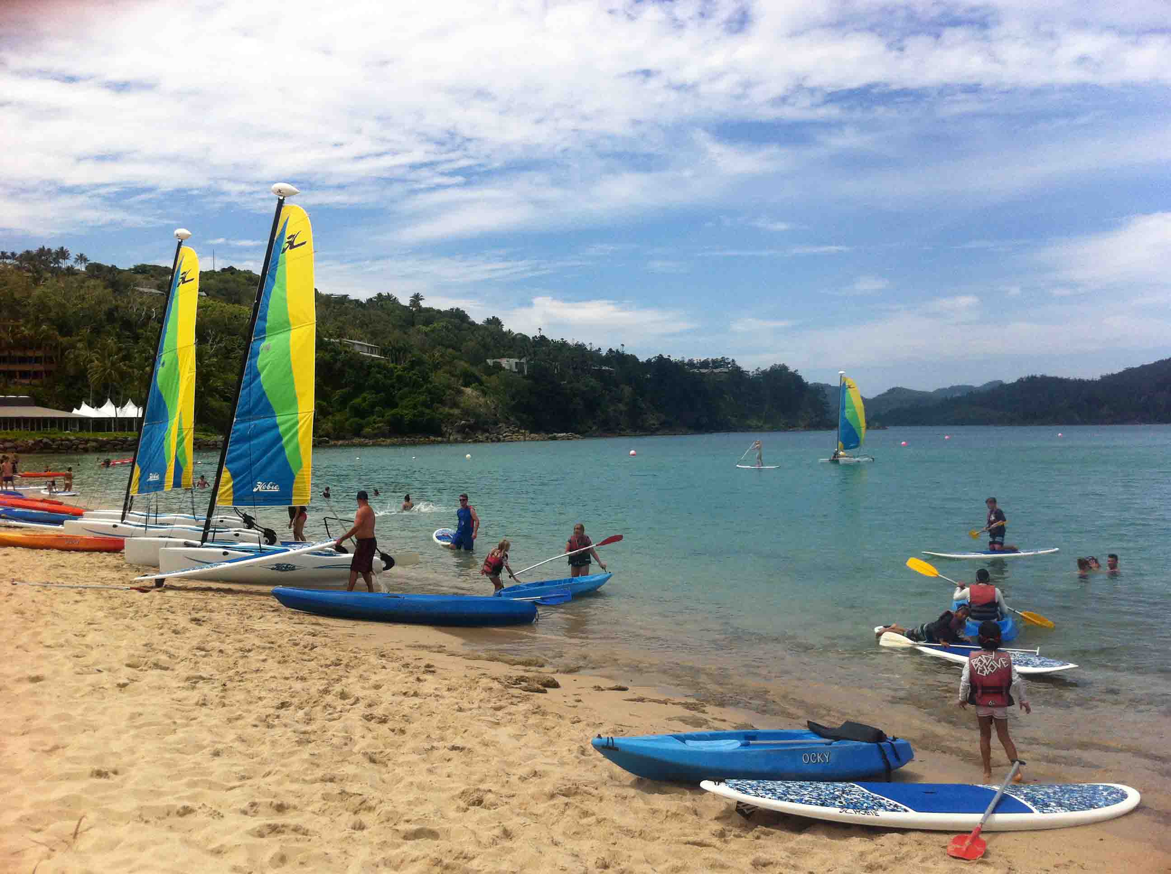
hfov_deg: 52.7
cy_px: 437
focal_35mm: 35
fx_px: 1182
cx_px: 586
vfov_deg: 40.6
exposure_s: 1/2742
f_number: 2.8
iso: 80
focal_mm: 3.85
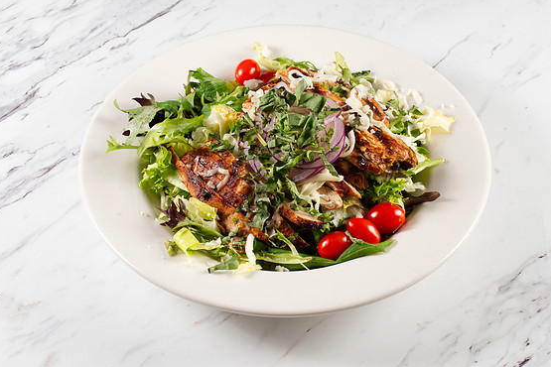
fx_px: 1041
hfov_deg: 29.7
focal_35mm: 68
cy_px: 173
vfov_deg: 20.0
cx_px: 286
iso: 200
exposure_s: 1/200
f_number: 11
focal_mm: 50
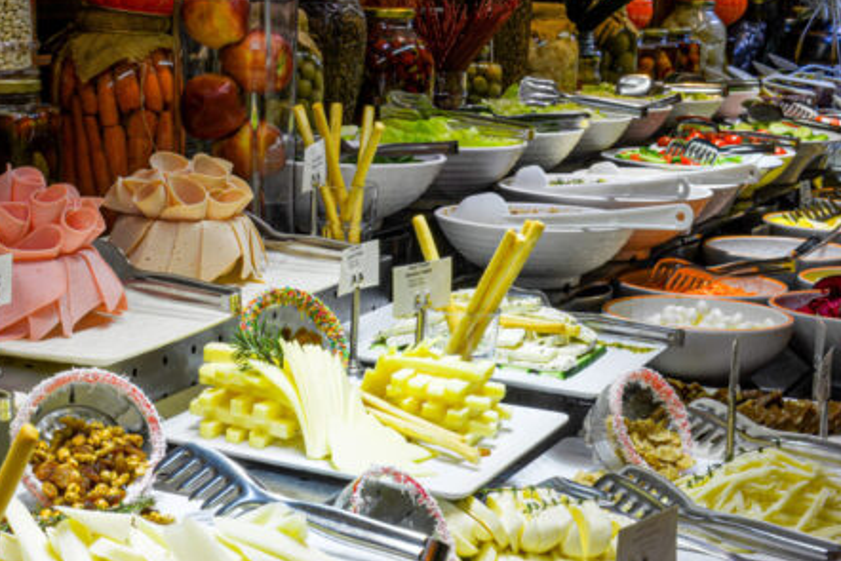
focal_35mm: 76
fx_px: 1776
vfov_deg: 18.0
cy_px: 283
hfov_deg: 26.5
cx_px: 310
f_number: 22
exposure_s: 1/3
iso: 320
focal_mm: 42
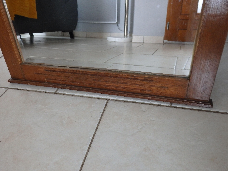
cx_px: 114
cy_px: 86
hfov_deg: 65.3
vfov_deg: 51.4
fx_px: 178
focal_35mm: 27
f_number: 3.2
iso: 320
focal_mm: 5
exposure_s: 1/30
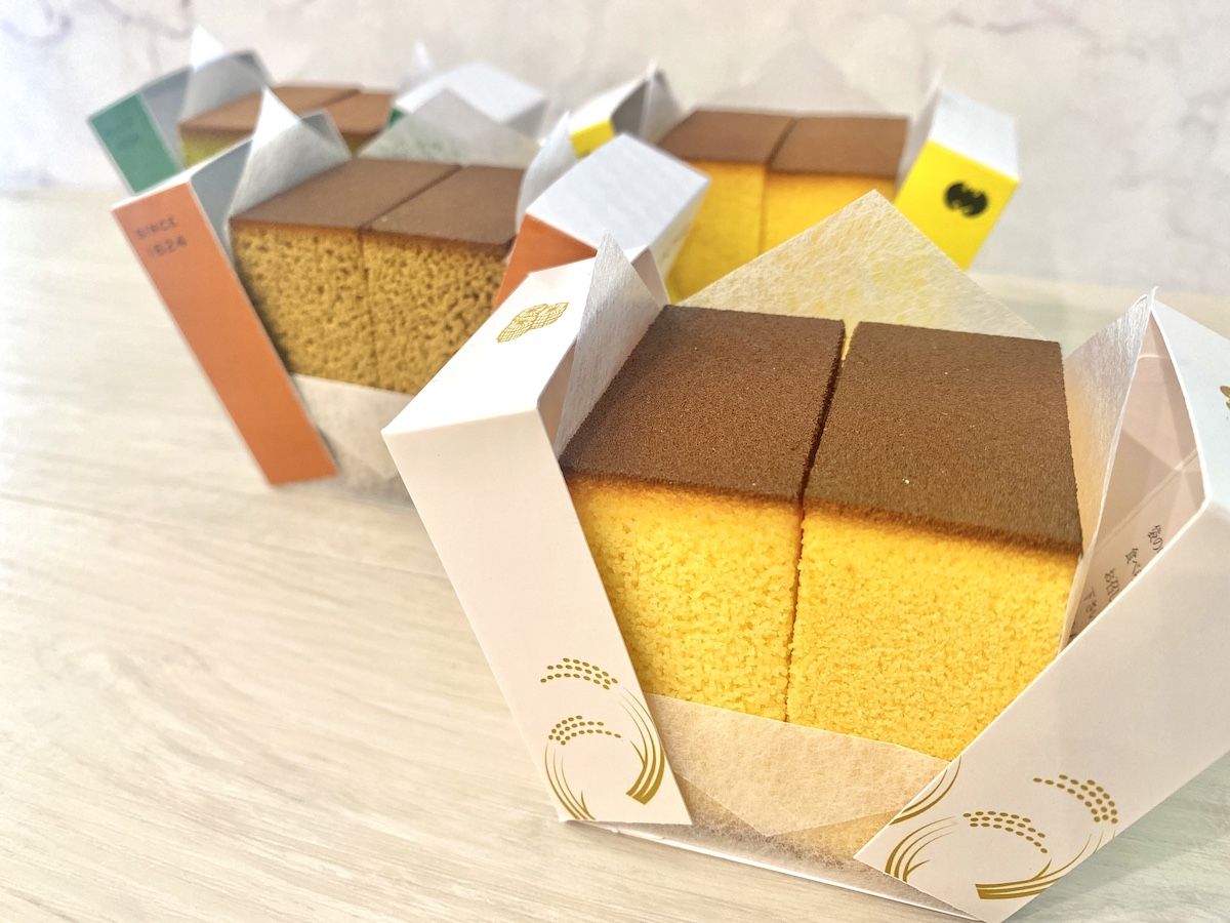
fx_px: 924
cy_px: 462
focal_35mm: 26
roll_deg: +0.6
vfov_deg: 53.1
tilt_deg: -32.2
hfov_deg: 67.3
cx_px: 615
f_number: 1.8
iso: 125
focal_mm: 4.25
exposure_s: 1/50
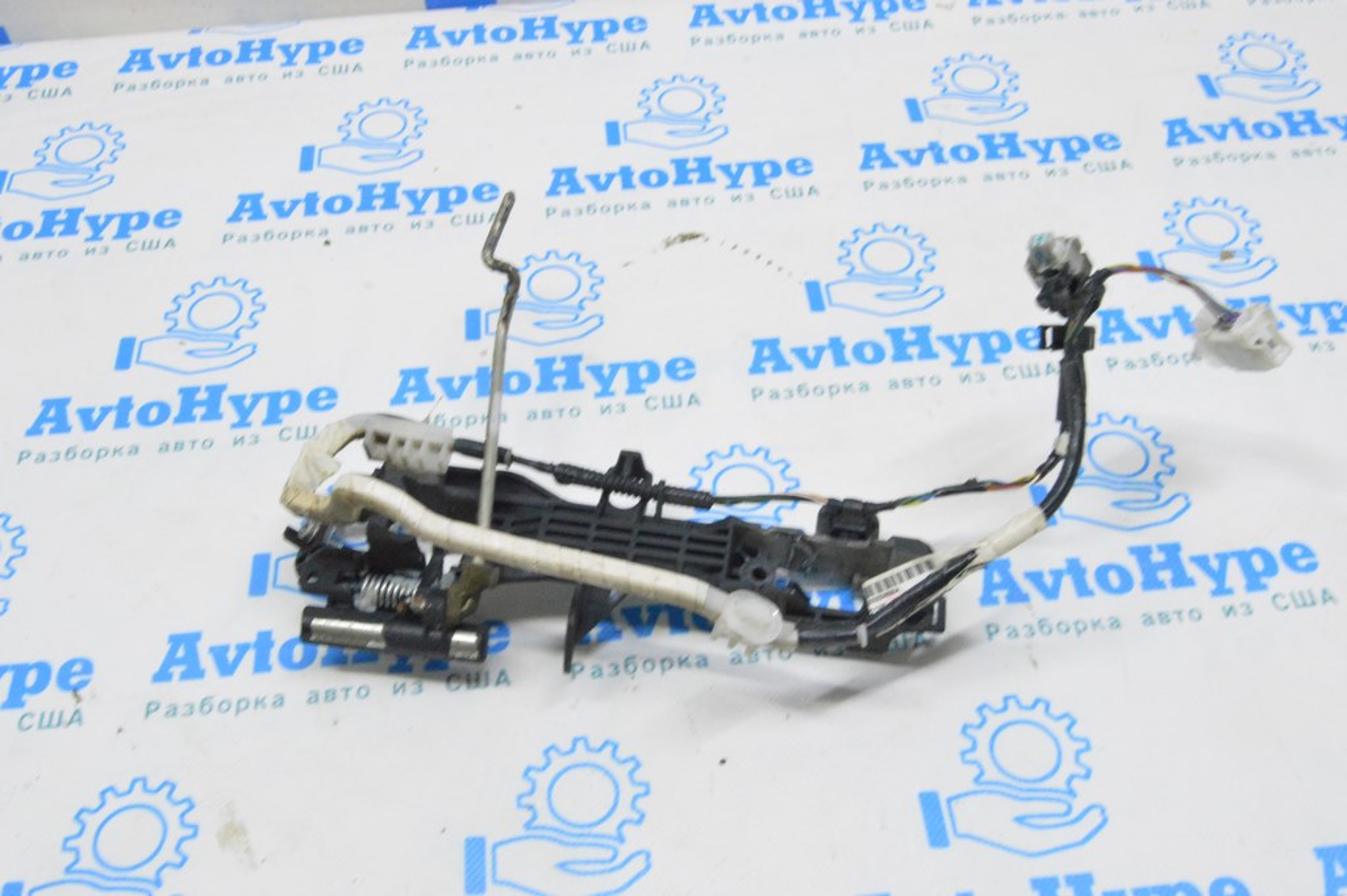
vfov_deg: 34.2
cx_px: 674
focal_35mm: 39
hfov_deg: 49.6
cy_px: 448
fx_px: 1458
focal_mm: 26
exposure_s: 1/20
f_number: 20
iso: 6400
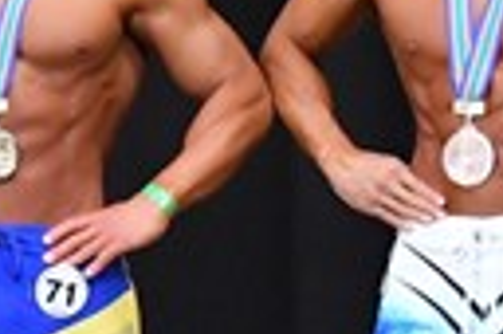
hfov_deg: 2.3
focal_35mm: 906
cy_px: 263
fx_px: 12643
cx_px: 84
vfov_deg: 1.5
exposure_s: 1/400
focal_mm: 100
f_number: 5.6
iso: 8000
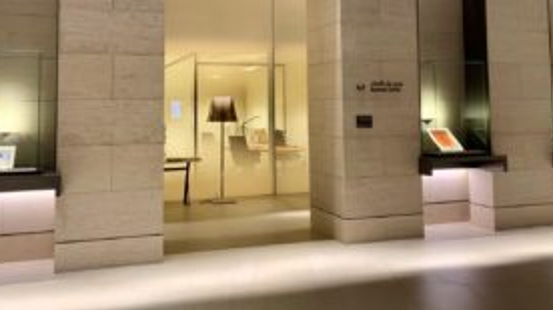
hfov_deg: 54.0
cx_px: 252
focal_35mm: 37
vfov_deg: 31.4
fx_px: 542
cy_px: 78
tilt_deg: +5.1
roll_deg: -0.2
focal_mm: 4.25
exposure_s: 1/50
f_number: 1.8
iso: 100
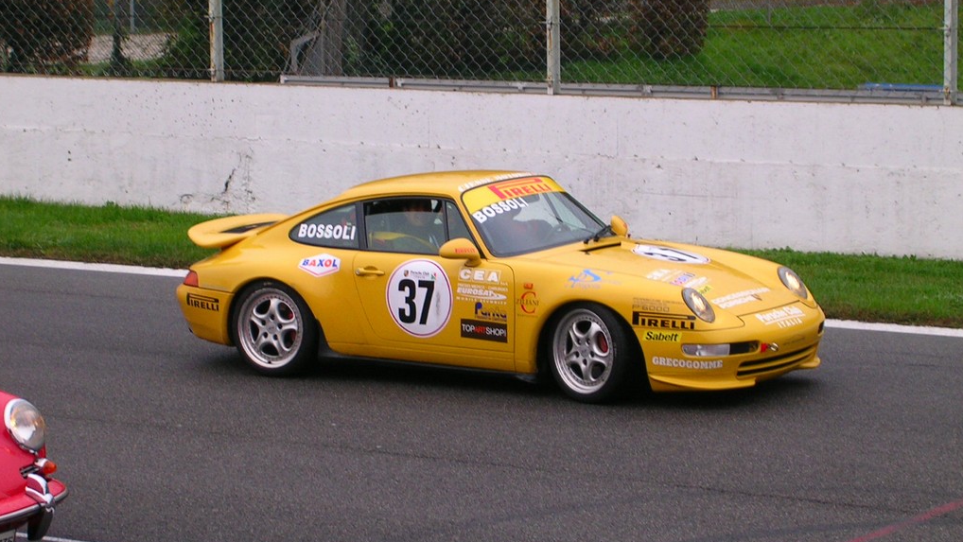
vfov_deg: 9.6
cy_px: 291
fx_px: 3218
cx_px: 481
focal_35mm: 126
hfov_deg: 17.0
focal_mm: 17.4
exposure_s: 1/36.4
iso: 50
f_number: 4.9
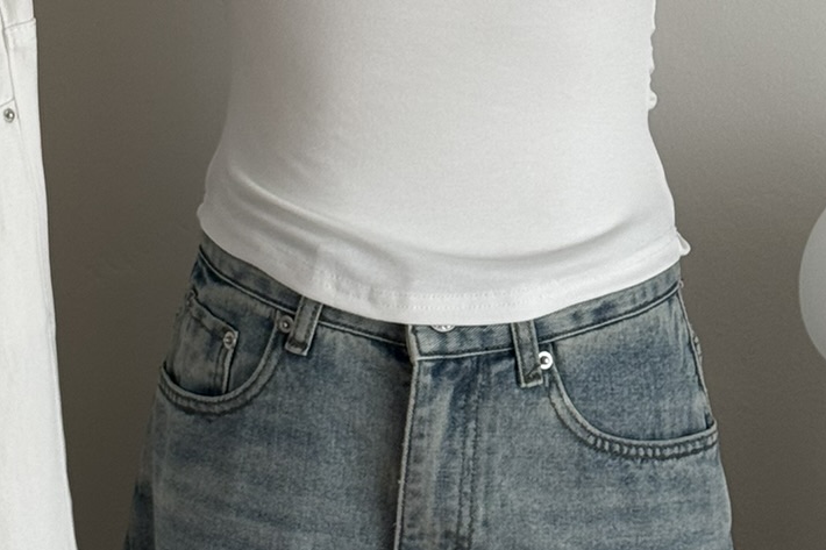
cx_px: 73
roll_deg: -0.6
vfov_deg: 9.4
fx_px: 3303
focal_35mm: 144
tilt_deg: -1.8
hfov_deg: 14.1
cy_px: -74
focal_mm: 6.76
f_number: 1.78
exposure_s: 1/71
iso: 100
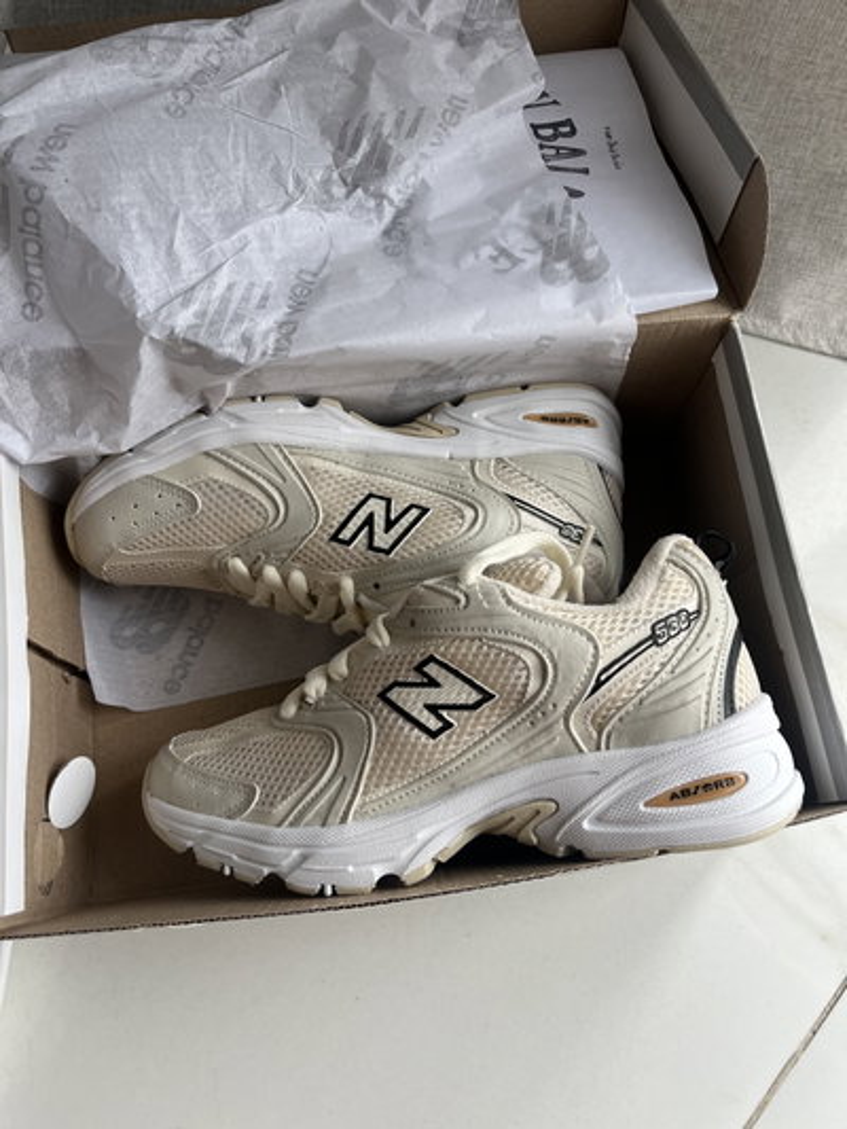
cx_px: 424
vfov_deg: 67.3
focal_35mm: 26
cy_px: 564
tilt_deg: -72.6
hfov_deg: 53.1
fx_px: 848
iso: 40
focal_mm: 5.1
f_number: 1.6
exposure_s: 1/167
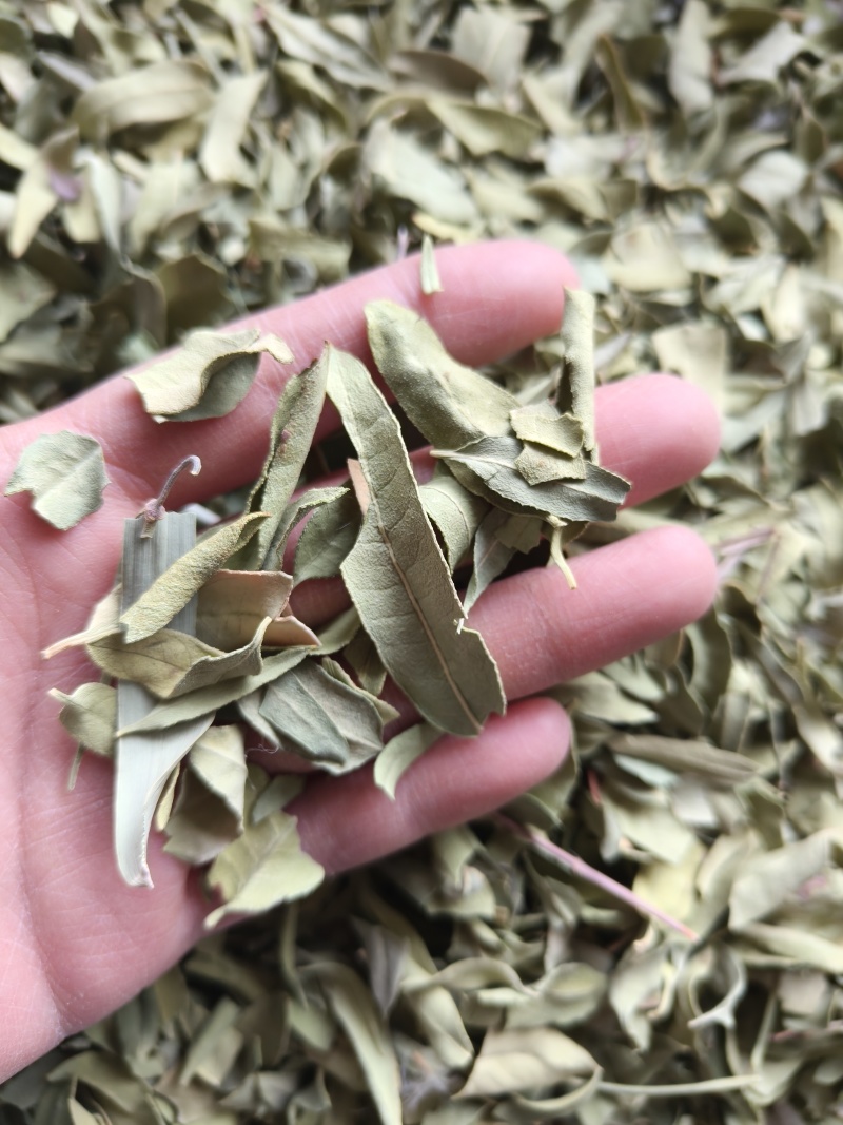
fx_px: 779
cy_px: 562
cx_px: 422
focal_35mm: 24
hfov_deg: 56.8
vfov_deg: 71.6
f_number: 1.8
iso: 160
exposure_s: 1/100
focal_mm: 5.59
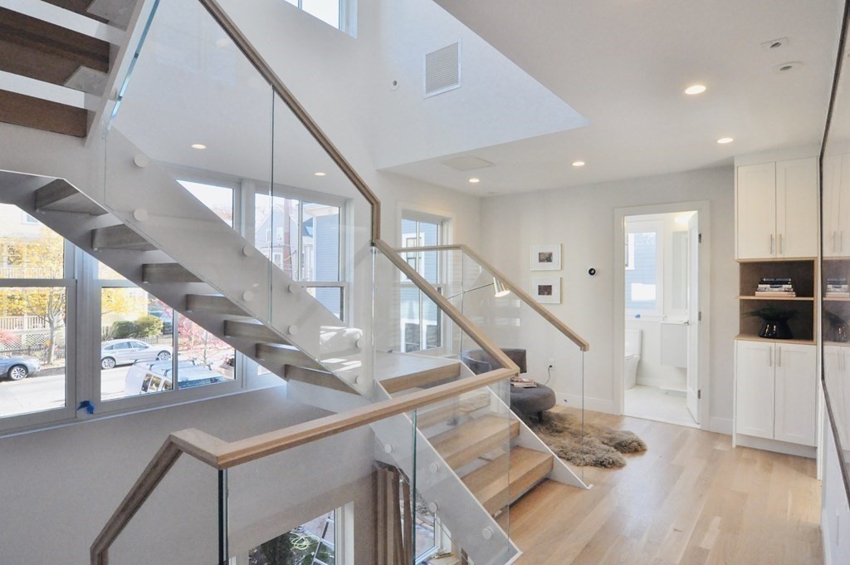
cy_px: 282
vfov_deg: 67.2
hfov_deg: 90.1
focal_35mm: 18
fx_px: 424
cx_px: 425
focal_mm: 12
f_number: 8
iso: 1000
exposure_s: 1/250
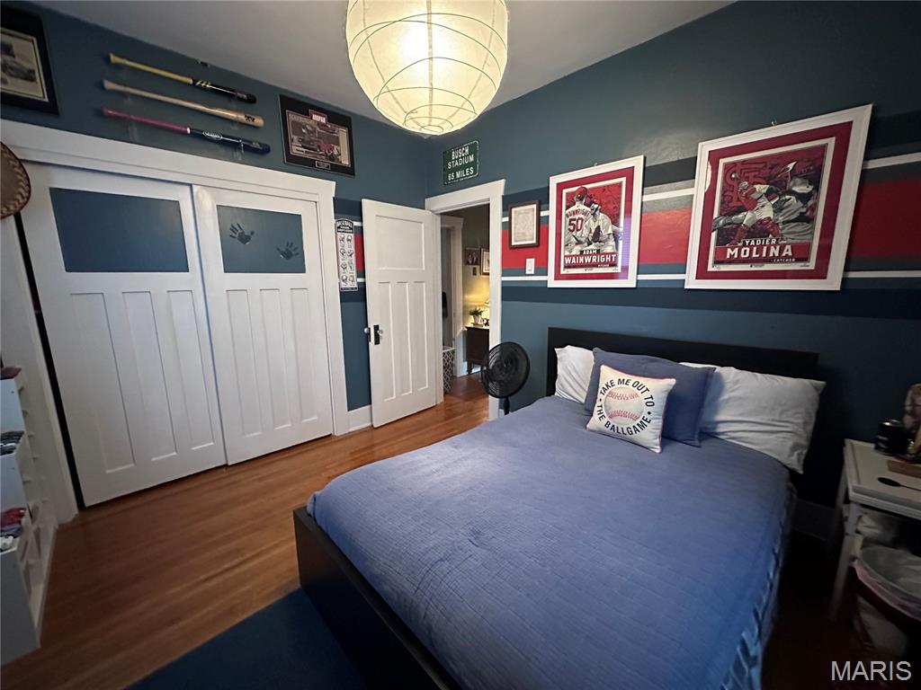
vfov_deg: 85.7
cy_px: 345
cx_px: 460
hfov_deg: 102.1
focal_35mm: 14
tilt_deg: -9.7
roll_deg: +0.4
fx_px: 372
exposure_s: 1/60
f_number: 2.2
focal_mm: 2.22
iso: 1250
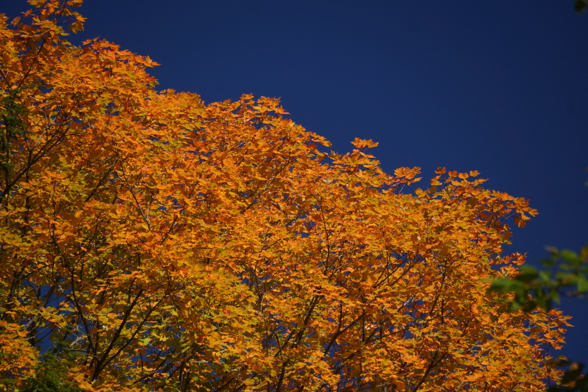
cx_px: 294
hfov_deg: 5.5
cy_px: 196
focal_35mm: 375
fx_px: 6123
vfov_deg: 3.7
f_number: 6.3
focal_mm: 250
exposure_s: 1/400
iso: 250
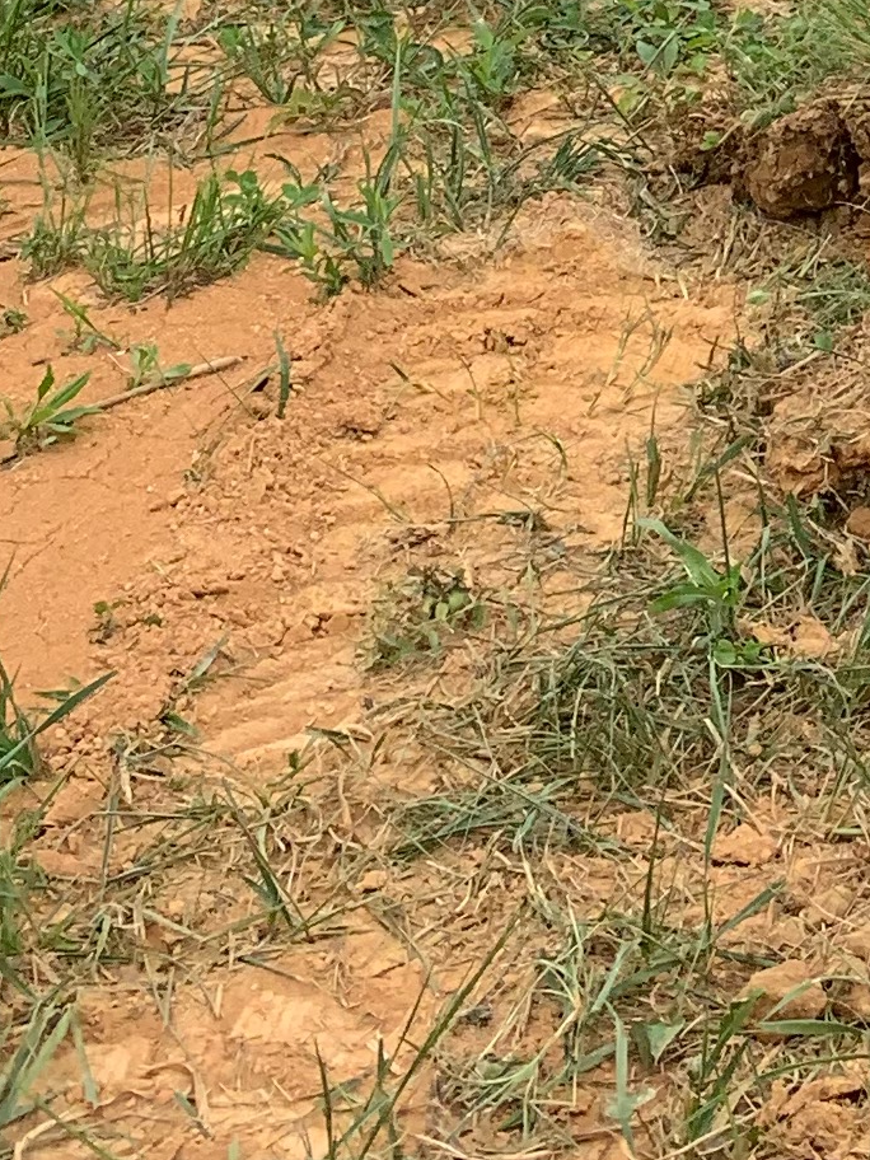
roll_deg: +3.6
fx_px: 3854
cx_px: 1300
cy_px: -1006
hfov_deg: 12.3
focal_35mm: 115
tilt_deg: -6.7
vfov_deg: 14.7
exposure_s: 1/1314
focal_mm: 4.25
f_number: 1.8
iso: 25
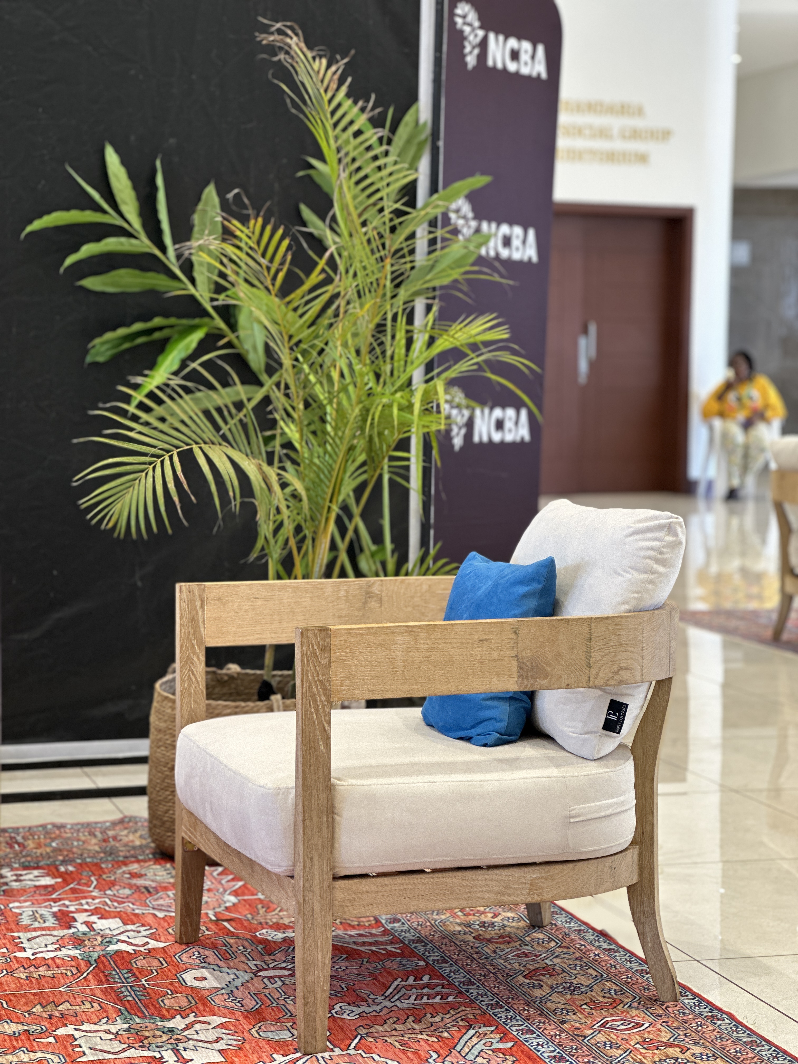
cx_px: 399
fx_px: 2367
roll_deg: -0.7
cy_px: 532
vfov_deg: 25.3
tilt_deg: -3.5
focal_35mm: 77
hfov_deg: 19.1
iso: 125
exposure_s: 1/33
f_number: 2.8
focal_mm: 9
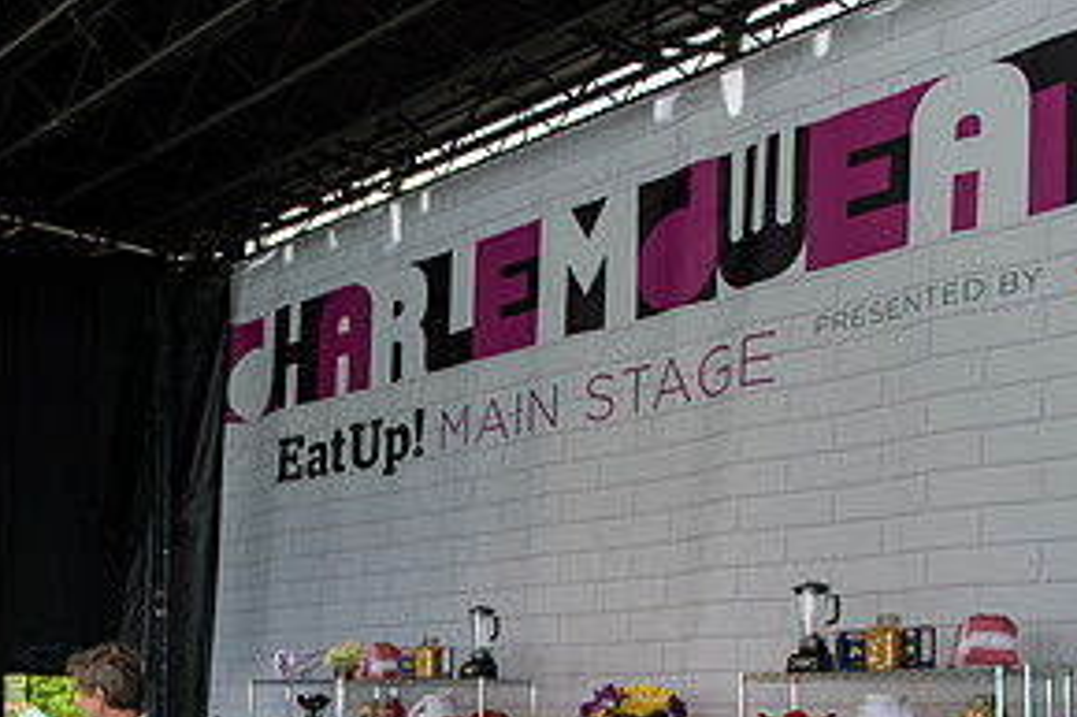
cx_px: 290
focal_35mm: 48
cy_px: 678
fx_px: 1435
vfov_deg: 26.8
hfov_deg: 40.2
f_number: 3.2
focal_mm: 24
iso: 250
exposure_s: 1/1000
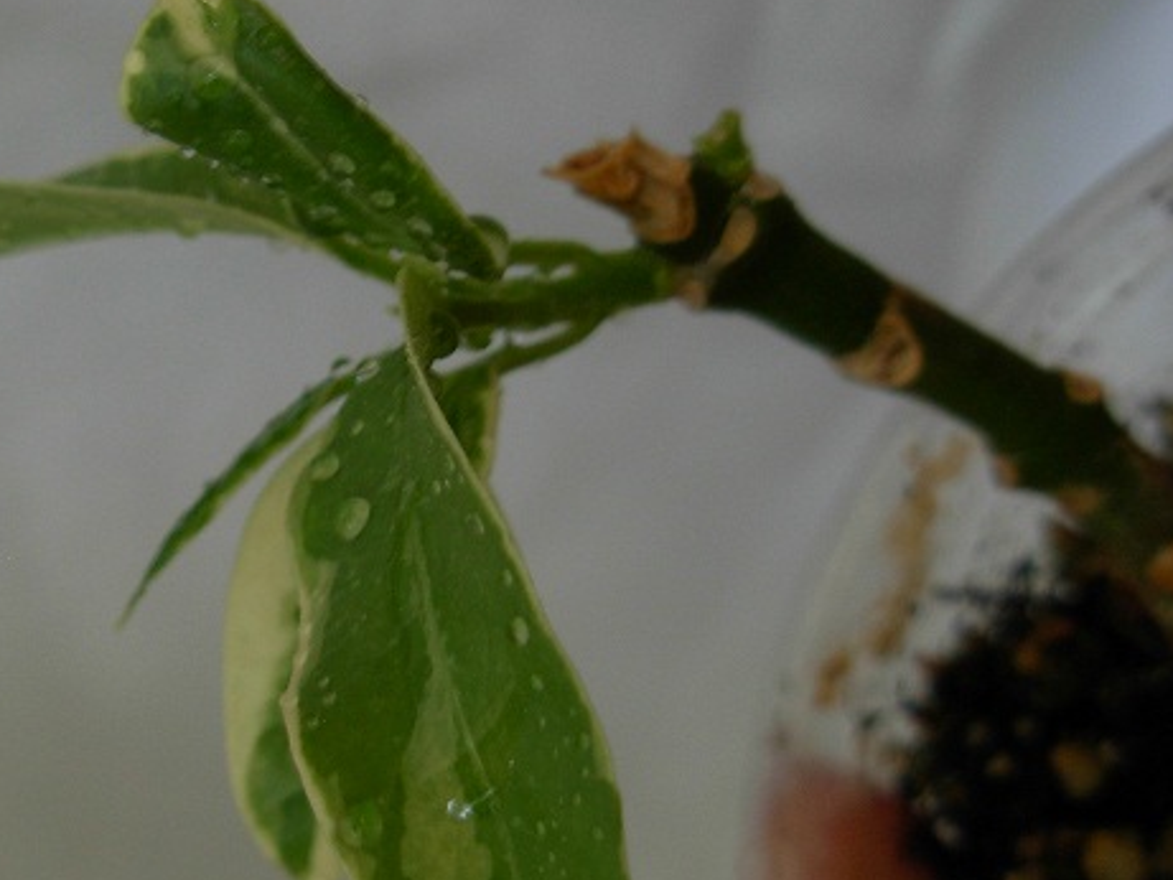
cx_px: 285
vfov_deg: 19.6
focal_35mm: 75
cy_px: 570
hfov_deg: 25.7
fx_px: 2542
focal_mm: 7.5
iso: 79
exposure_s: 1/19
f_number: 3.1
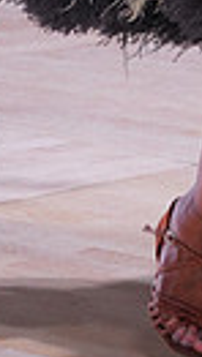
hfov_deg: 3.7
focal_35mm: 325
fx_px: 3085
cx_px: 293
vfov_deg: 6.5
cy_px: -229
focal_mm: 70
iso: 2000
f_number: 5.6
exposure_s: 1/400
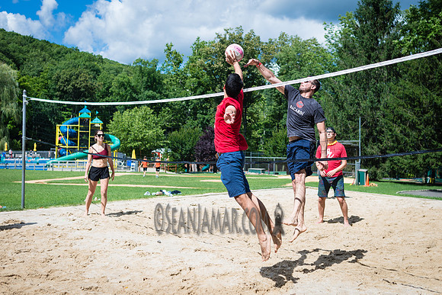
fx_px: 561
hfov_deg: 43.0
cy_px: 111
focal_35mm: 46
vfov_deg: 29.3
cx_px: 225
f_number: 3.2
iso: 200
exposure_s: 1/4000
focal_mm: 35
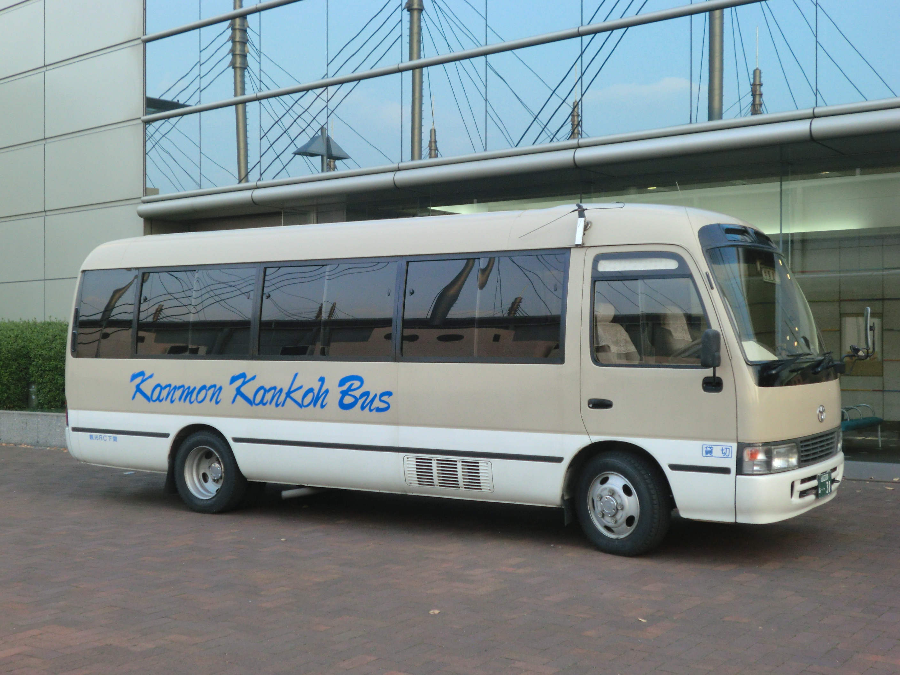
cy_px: 338
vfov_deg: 32.2
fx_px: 1170
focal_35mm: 45
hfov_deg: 42.1
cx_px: 450
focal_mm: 8.2
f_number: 4.3
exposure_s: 1/60
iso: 80
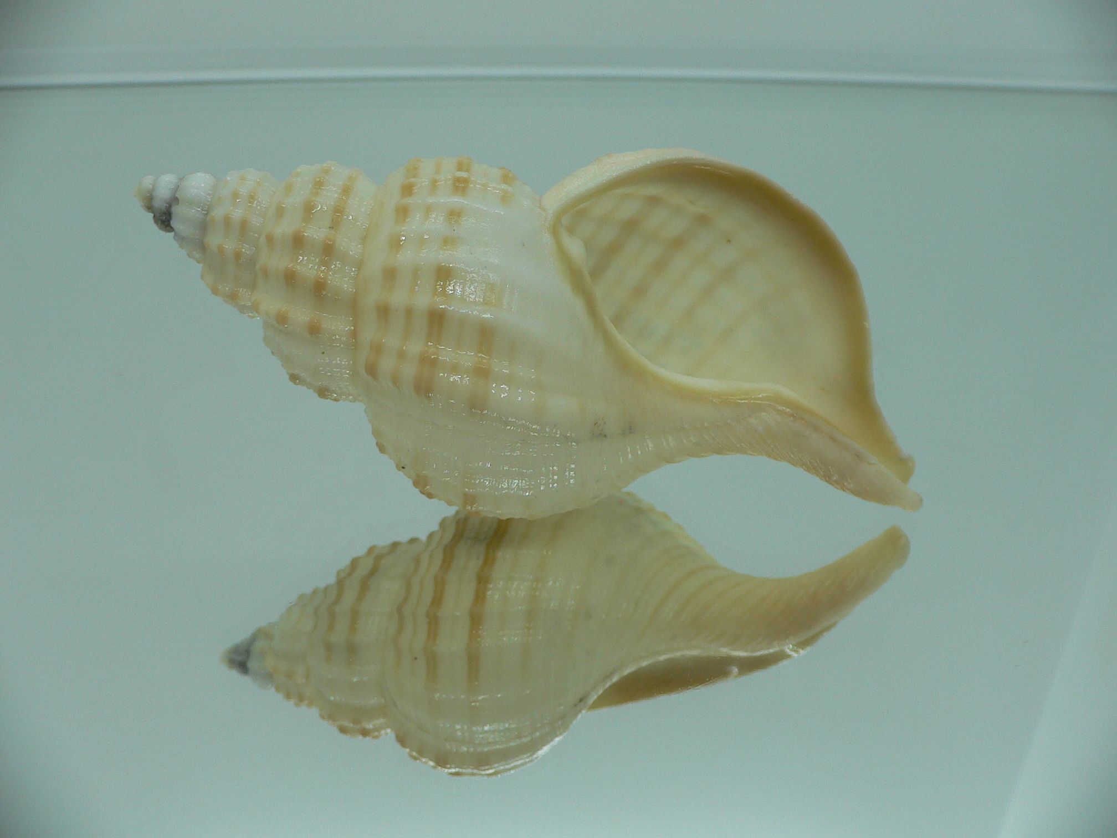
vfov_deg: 40.7
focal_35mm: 35
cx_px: 558
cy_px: 419
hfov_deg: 52.6
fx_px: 1129
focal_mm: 4.6
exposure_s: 1/60
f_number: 2.8
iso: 80
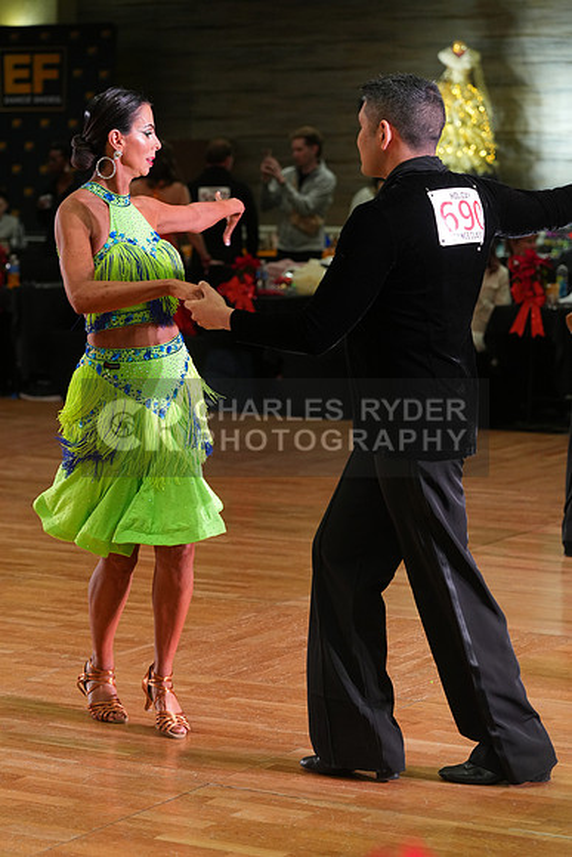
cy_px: 428
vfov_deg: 21.2
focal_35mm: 96
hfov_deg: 14.3
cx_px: 286
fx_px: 2286
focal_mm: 96
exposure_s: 1/200
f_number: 4
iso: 1600
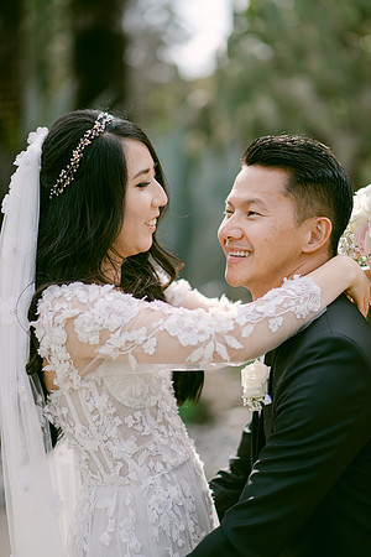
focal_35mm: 85
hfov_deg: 16.1
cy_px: 278
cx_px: 186
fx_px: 1314
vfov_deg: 23.9
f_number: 2
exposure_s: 1/2000
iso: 100
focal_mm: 85
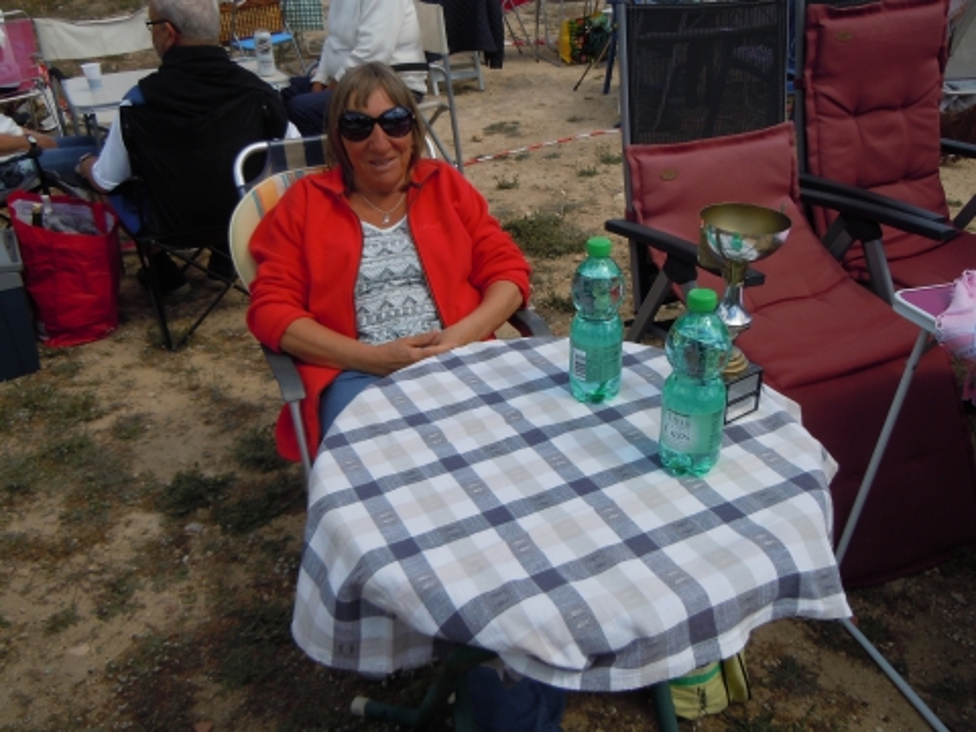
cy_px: 366
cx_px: 488
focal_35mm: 30
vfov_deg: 46.8
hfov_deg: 60.0
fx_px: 846
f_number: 7
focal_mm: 5.4
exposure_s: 1/250
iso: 100
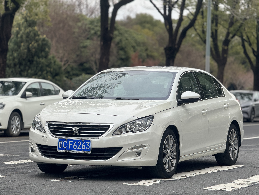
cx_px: 130
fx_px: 898
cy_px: 98
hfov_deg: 16.4
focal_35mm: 120
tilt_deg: +0.3
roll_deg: -0.9
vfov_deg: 12.3
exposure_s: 1/431
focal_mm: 15.66
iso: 50
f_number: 2.8
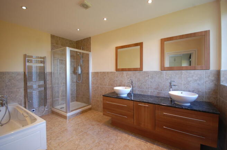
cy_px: 75
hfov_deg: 100.5
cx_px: 114
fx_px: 94
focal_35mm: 15
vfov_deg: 77.1
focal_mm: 10
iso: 400
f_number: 4
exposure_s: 1/30
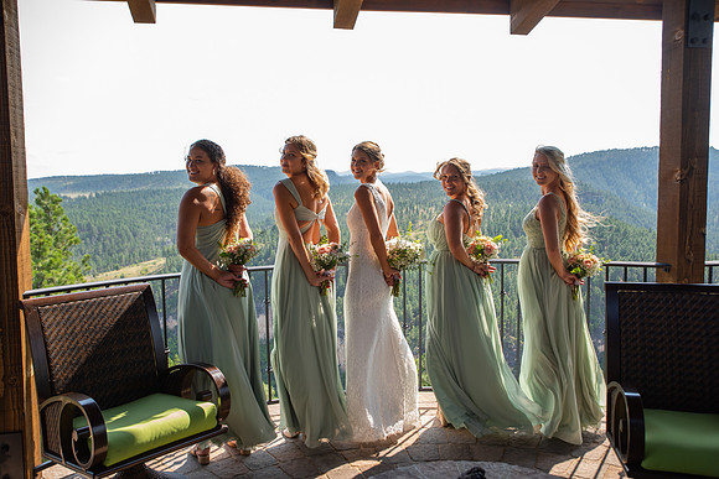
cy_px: 240
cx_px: 360
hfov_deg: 60.3
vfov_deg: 42.3
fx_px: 619
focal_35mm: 31
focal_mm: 31
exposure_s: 1/160
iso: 125
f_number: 4.5
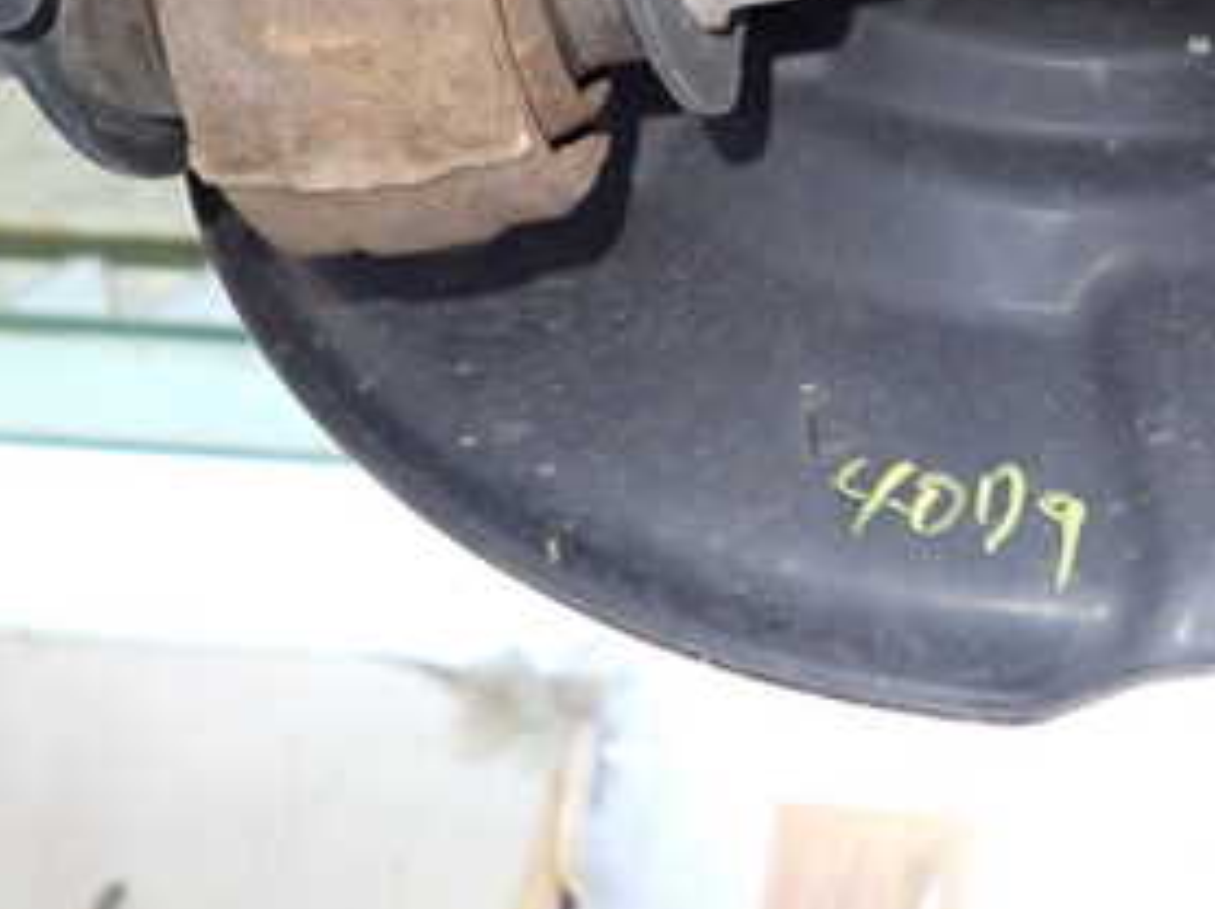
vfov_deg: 25.5
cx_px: 1062
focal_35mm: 54
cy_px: -31
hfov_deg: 33.9
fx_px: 1894
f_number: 2
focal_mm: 4.5
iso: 640
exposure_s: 1/30
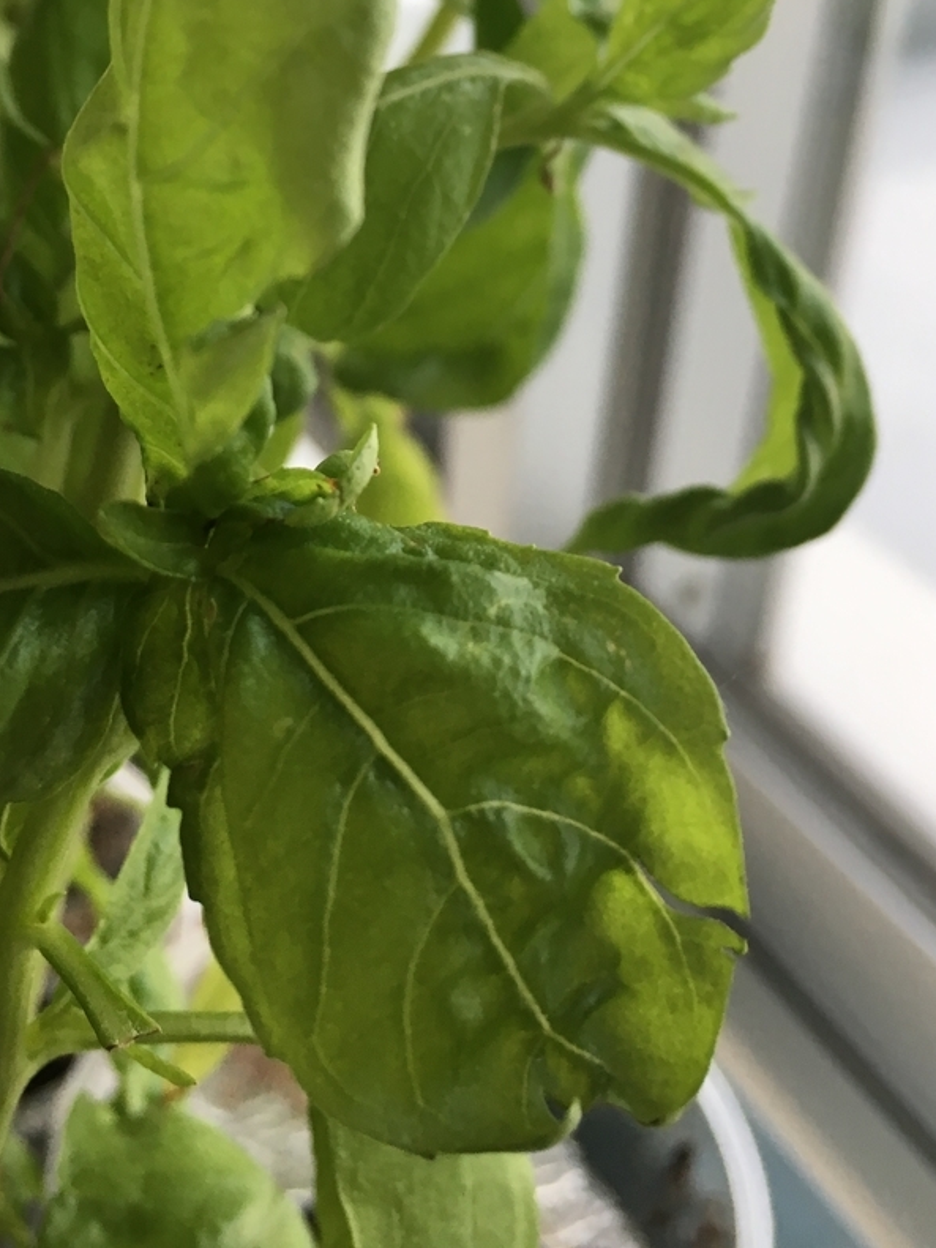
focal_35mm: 44
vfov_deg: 41.6
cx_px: 322
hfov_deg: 32.6
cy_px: 305
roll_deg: -2.3
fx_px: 1587
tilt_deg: -26.5
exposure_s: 1/30
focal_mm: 4.15
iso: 25
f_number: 2.2
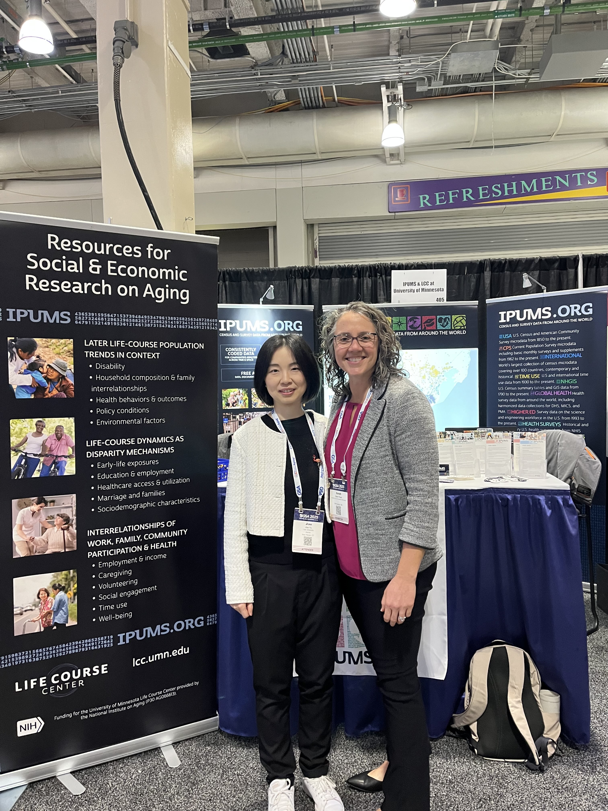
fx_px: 609
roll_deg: +0.9
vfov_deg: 67.3
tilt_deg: -2.1
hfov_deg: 53.1
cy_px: 406
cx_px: 304
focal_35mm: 26
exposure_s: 1/60
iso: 400
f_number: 1.6
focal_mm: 5.1
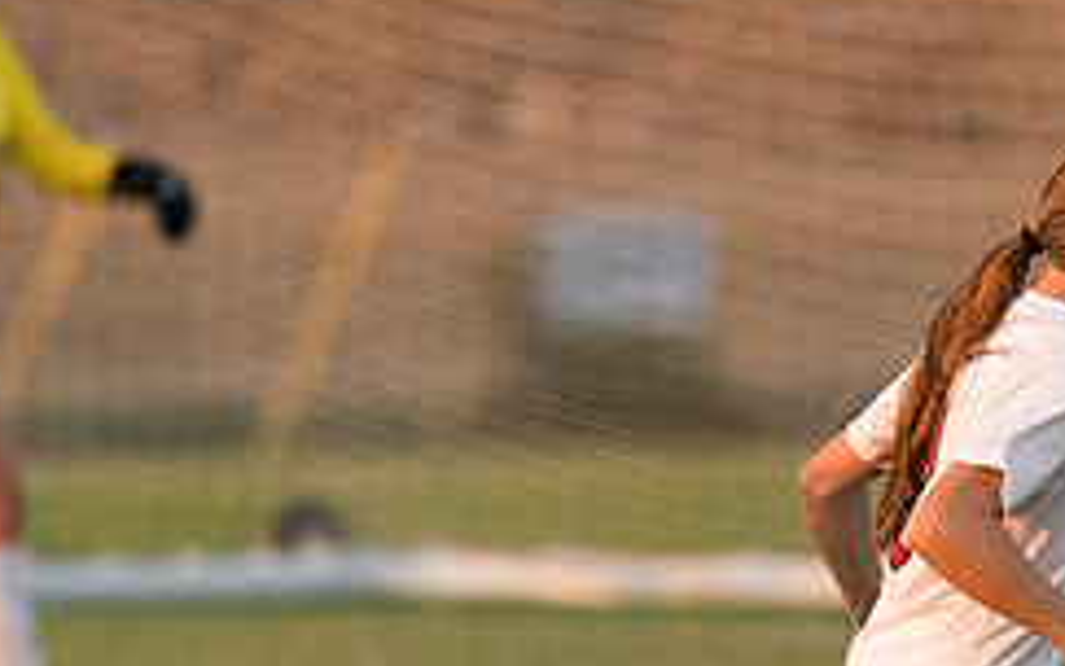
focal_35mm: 1086
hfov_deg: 1.9
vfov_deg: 1.2
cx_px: 774
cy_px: 393
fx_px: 31528
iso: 1000
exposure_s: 1/2000
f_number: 2.8
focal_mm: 200
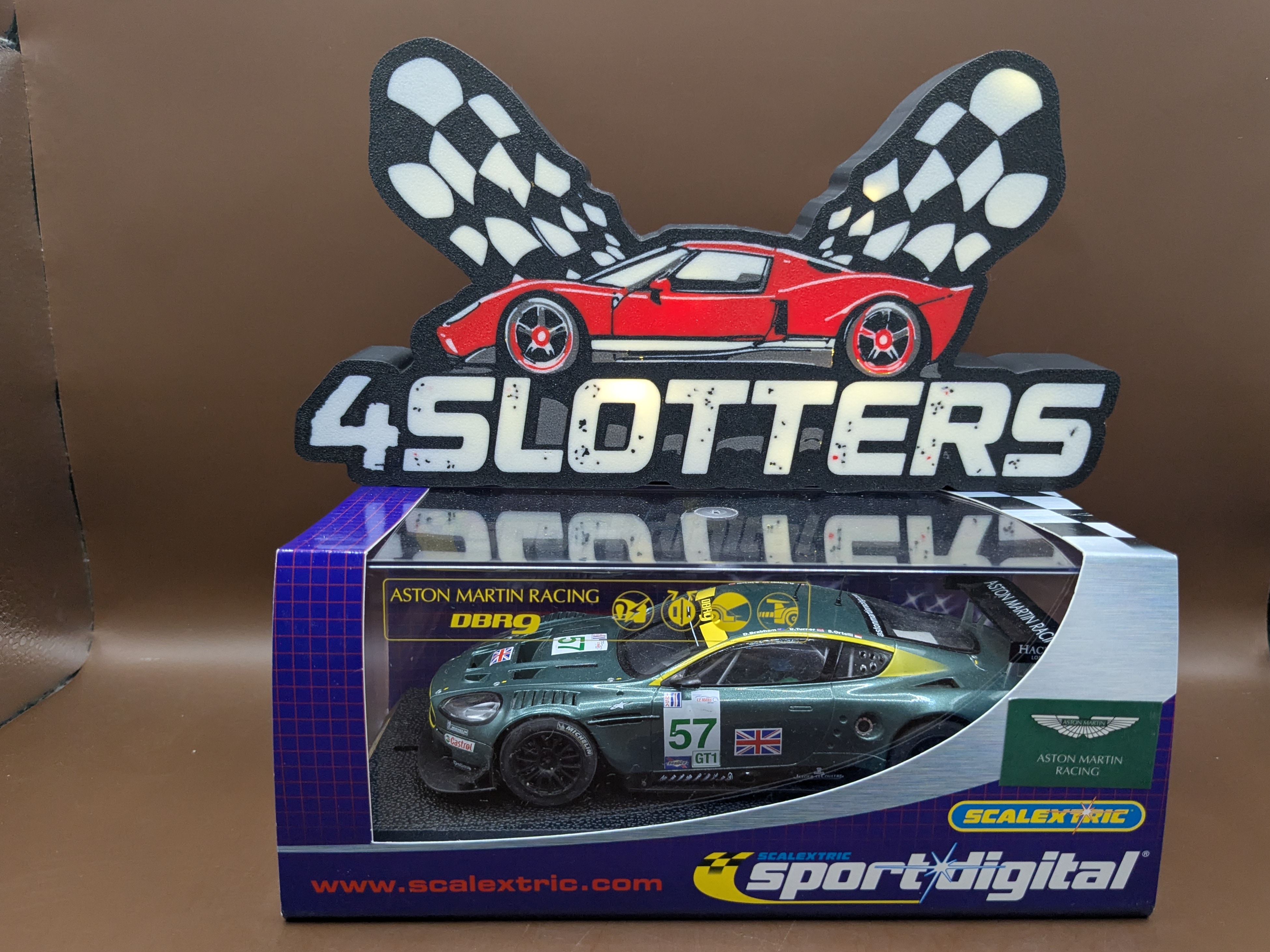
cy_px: 492
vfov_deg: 49.7
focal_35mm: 28
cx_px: 637
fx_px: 1027
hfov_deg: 63.4
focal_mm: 4.38
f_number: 1.73
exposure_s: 1/50
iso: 334
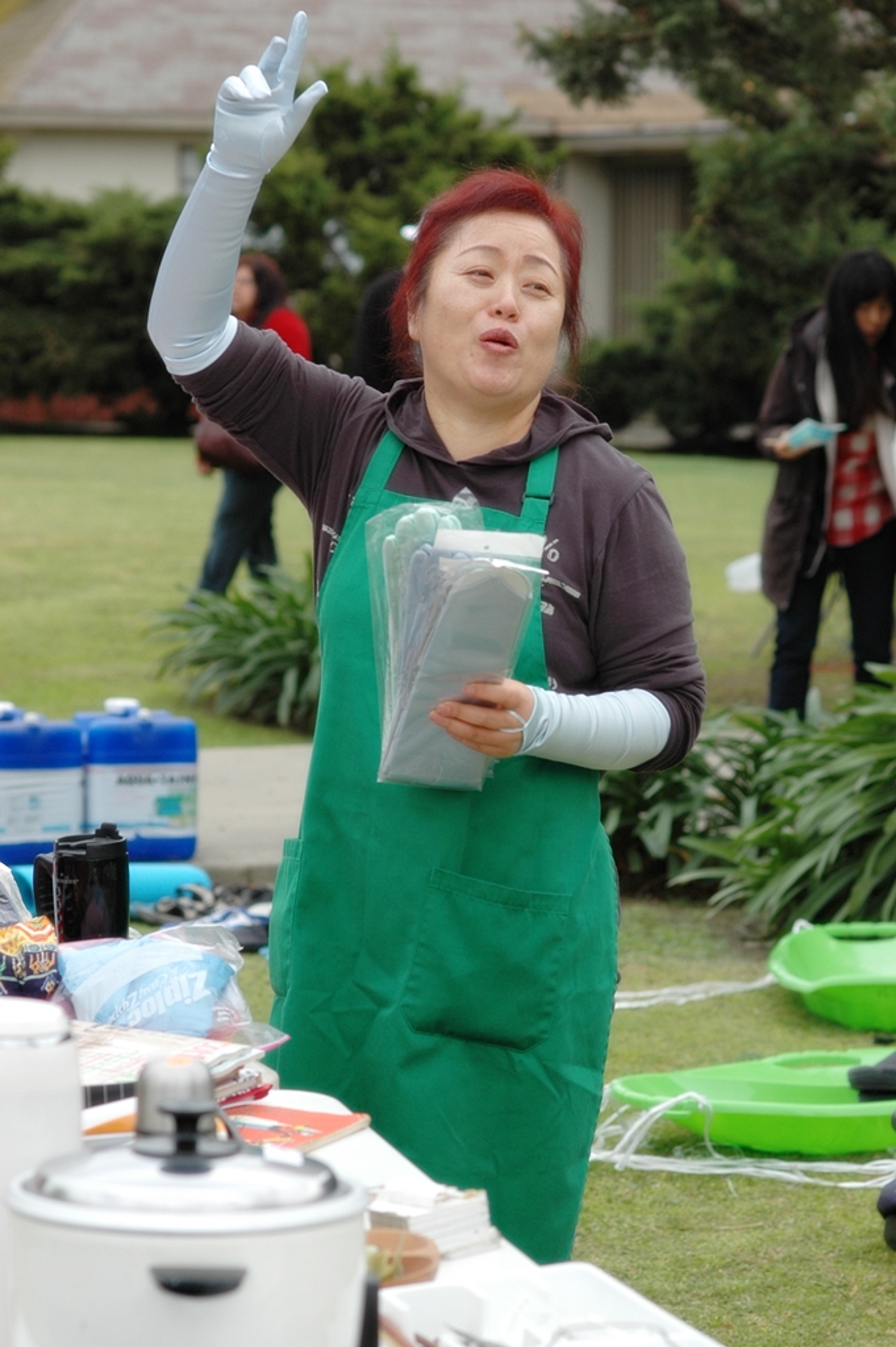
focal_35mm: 128
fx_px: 4768
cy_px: 674
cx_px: 448
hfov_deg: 10.7
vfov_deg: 16.1
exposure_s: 1/400
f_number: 5
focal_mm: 85
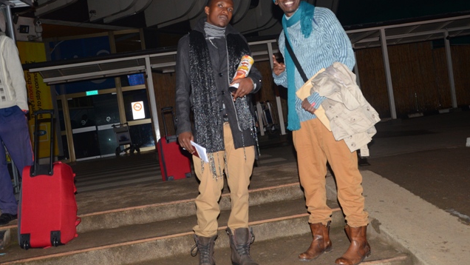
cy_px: 114
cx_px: 235
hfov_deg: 49.4
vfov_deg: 29.0
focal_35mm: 41
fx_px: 511
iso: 1000
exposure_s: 1/250
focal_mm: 26
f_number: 8
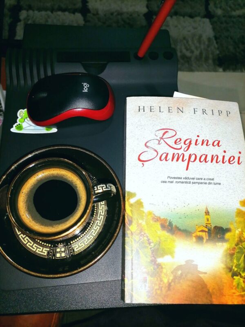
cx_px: 122
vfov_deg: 67.3
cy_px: 164
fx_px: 245
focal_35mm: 26
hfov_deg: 53.1
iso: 64
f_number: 1.8
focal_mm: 5.4
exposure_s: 1/100
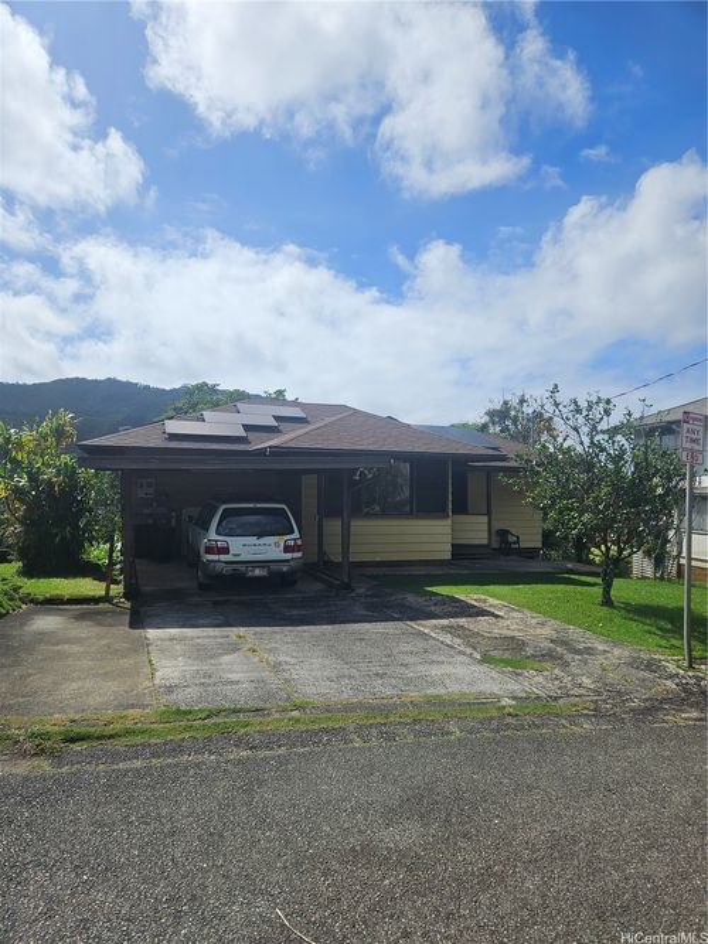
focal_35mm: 23
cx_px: 354
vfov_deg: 73.9
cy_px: 472
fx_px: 627
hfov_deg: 58.9
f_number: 1.8
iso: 25
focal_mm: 5.4
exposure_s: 1/4654
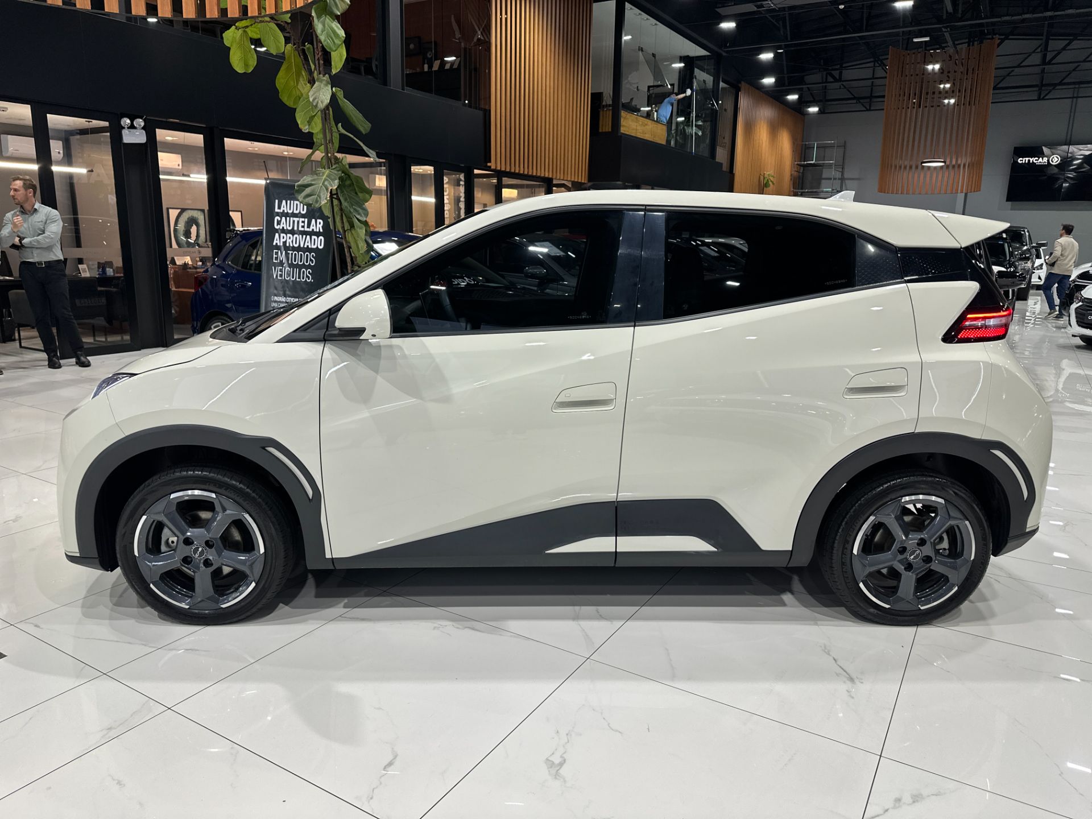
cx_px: 546
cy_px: 410
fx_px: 757
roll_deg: -1.2
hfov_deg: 71.6
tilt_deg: -12.6
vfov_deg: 56.8
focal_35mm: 24
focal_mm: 6.86
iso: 125
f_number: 1.78
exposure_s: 1/120
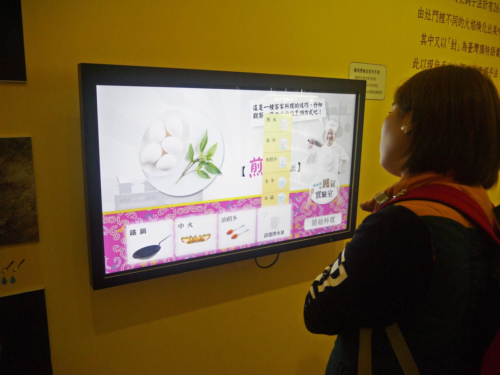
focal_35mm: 28
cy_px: 188
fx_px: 404
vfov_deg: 49.7
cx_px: 250
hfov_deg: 63.4
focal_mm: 14
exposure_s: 1/60
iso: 320
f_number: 3.5
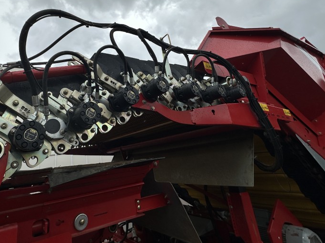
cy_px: 77
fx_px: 197
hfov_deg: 77.6
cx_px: 122
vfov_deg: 61.6
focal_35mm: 21
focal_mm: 2.22
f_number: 2.2
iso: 40
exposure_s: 1/1233
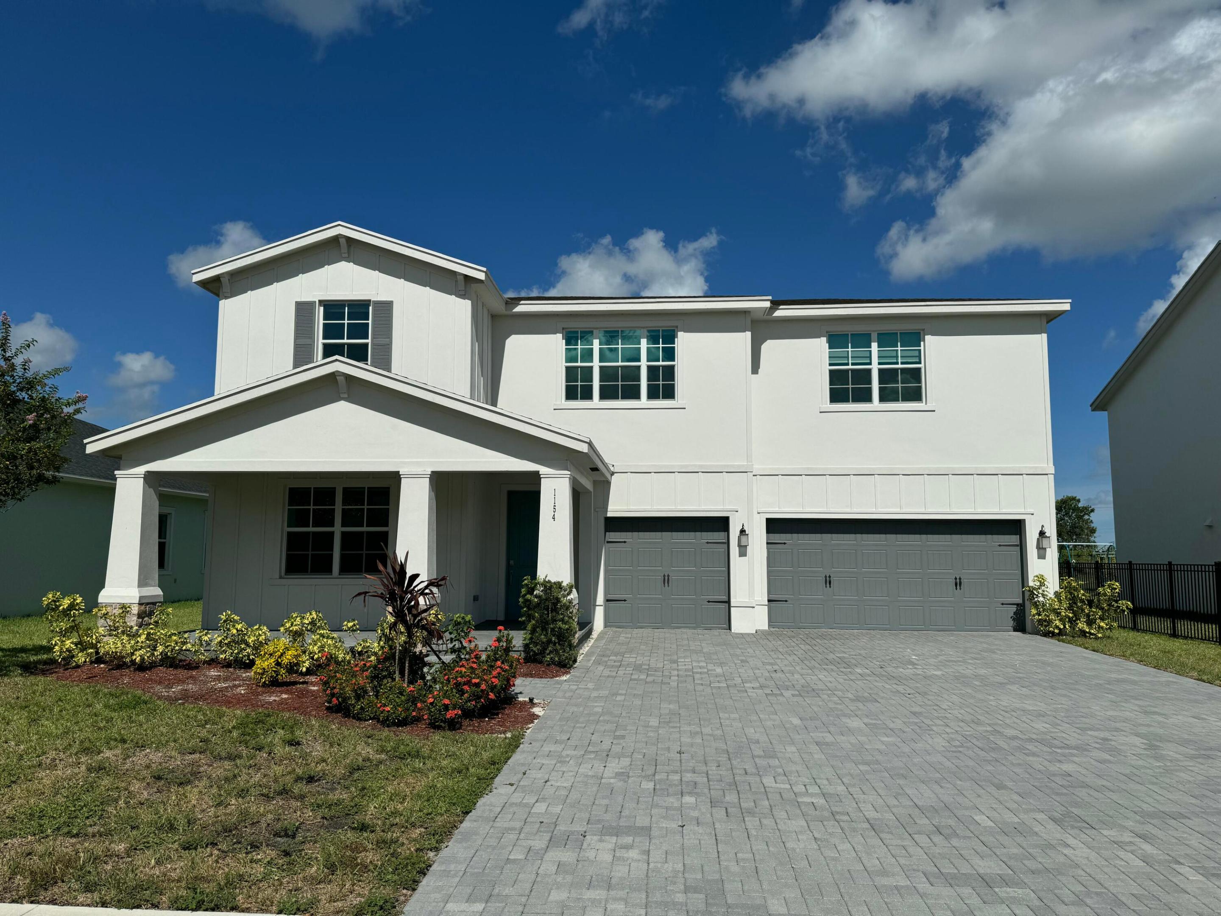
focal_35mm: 24
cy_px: 458
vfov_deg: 56.8
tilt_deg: +5.7
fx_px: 847
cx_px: 610
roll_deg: -0.5
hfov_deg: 71.6
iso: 80
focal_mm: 6.76
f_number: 1.78
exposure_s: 1/12346
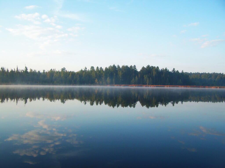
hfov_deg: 49.0
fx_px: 247
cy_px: 84
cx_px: 112
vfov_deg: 37.7
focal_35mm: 38
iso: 80
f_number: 2.8
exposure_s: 1/400
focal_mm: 6.3
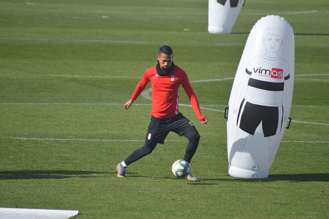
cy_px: 110
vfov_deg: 3.0
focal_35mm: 450
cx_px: 164
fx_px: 4108
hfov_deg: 4.6
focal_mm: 300
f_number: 5.6
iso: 400
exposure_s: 1/2000
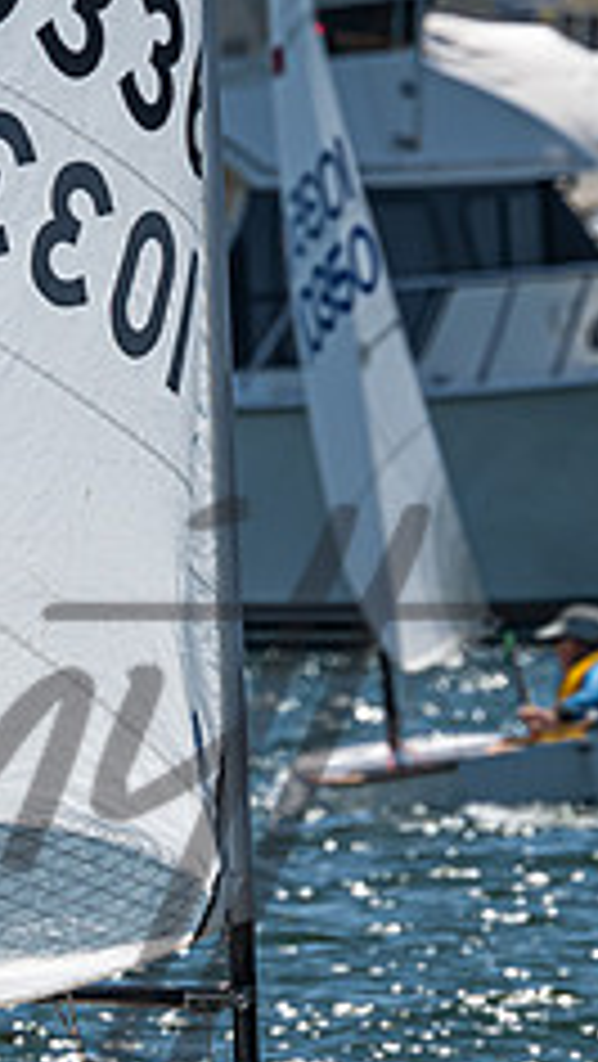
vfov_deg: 1.6
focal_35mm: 1360
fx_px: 38283
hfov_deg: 0.9
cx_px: -380
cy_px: 994
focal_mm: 400
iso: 400
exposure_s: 1/640
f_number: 11
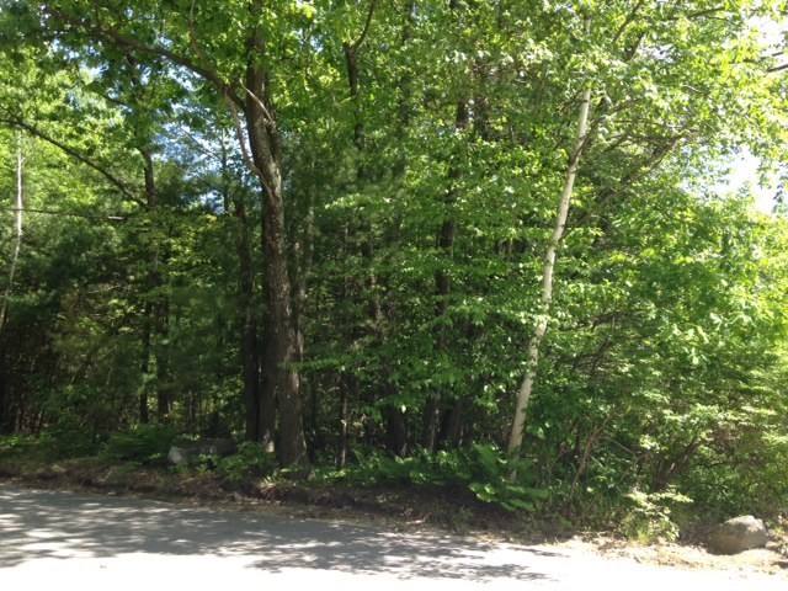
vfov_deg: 42.9
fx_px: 751
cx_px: 394
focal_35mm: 33
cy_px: 296
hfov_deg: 55.4
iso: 50
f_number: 2.4
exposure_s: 1/256
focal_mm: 4.12
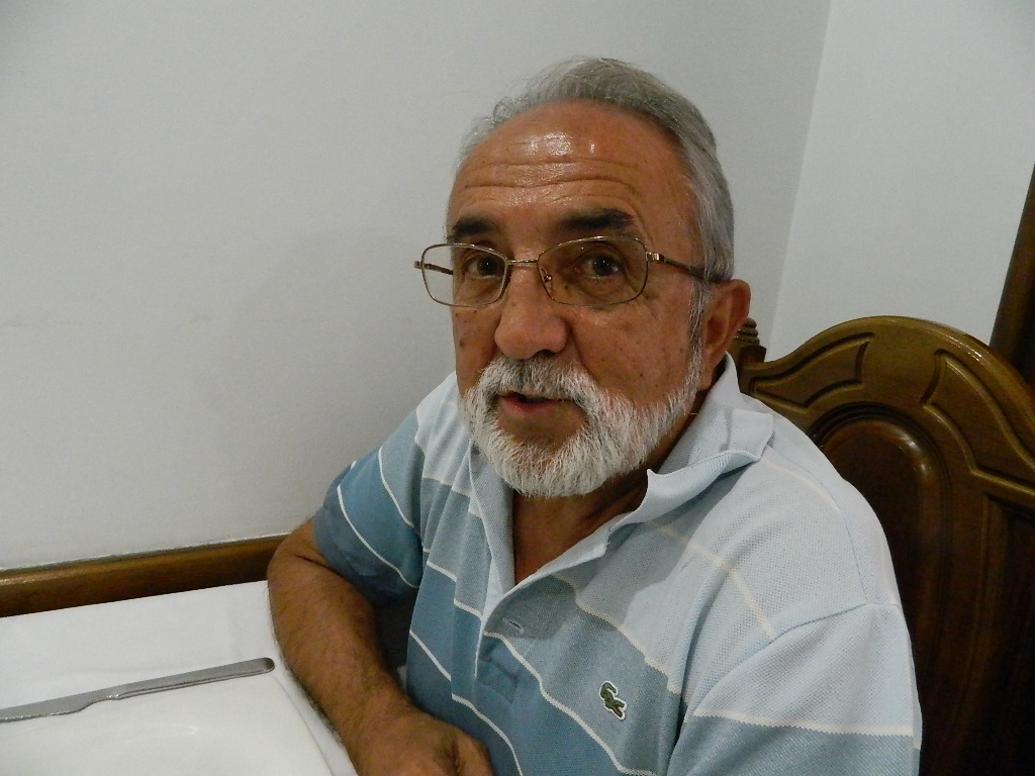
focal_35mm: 25
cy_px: 388
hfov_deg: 69.4
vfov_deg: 54.9
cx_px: 518
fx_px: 747
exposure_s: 1/50
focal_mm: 4.5
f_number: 3.1
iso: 800
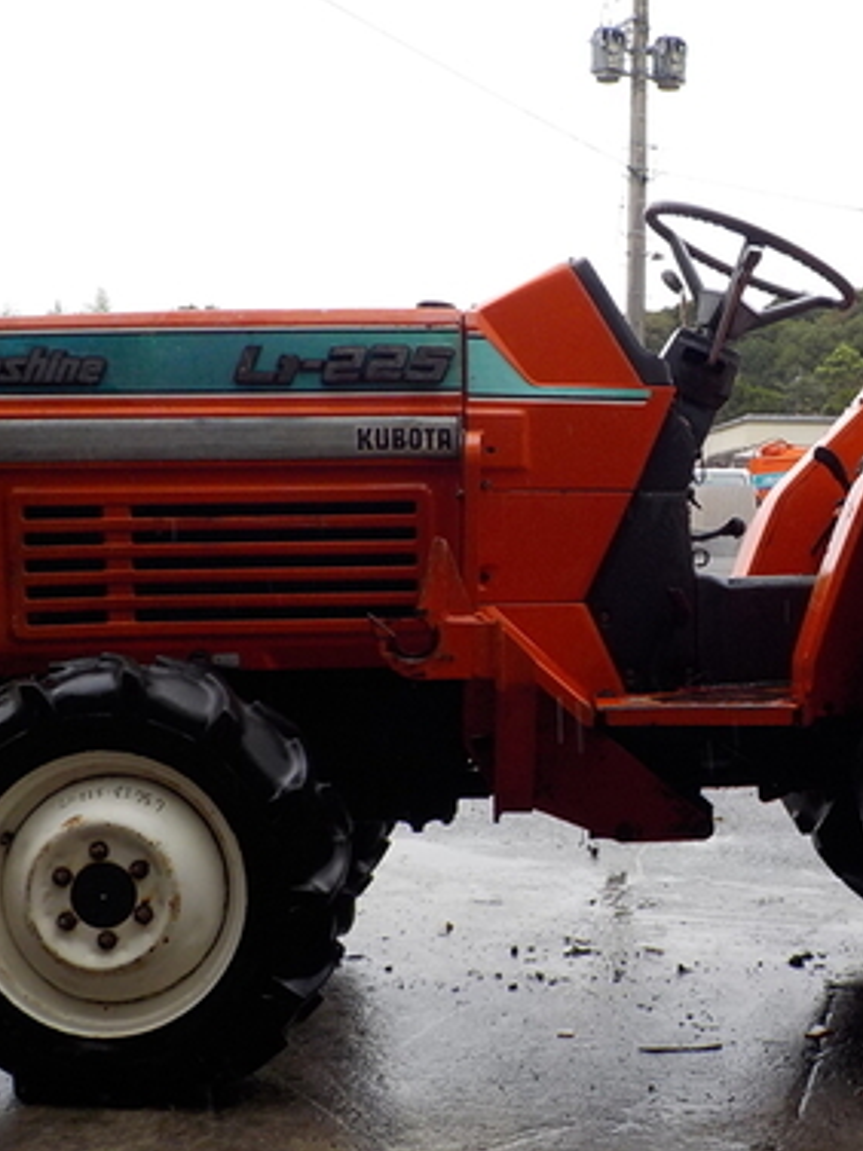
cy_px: 523
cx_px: 713
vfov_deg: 37.5
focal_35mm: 51
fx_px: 1695
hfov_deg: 27.9
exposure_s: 1/250
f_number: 3.3
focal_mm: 4.1
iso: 125
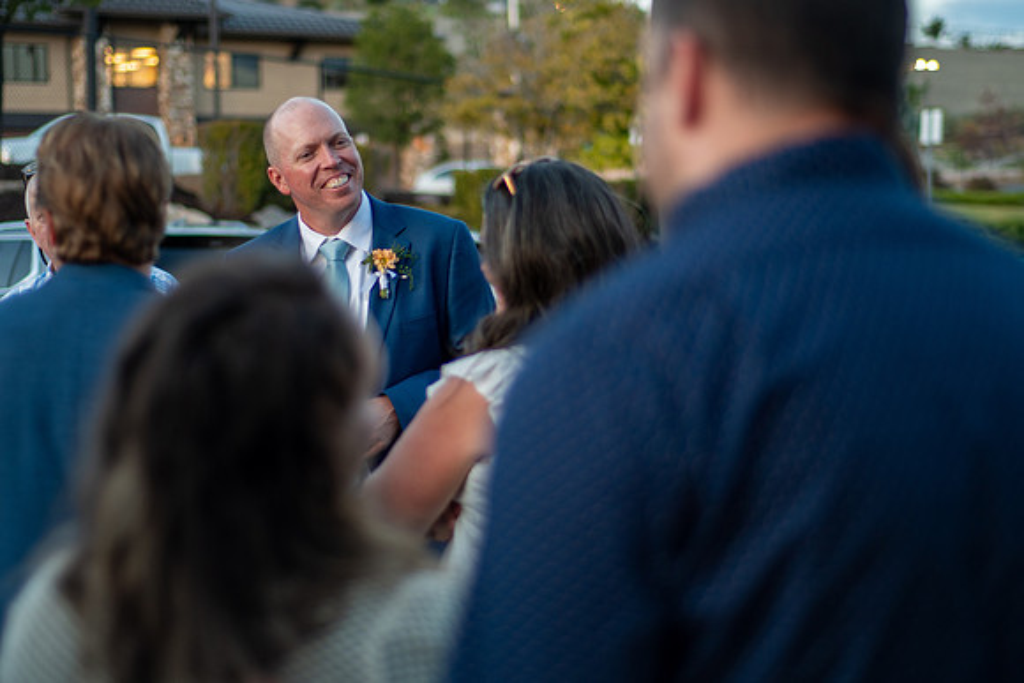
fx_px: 2134
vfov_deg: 18.2
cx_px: 512
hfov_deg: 27.0
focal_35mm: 75
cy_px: 342
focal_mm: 50
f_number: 1.8
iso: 200
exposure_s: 1/80
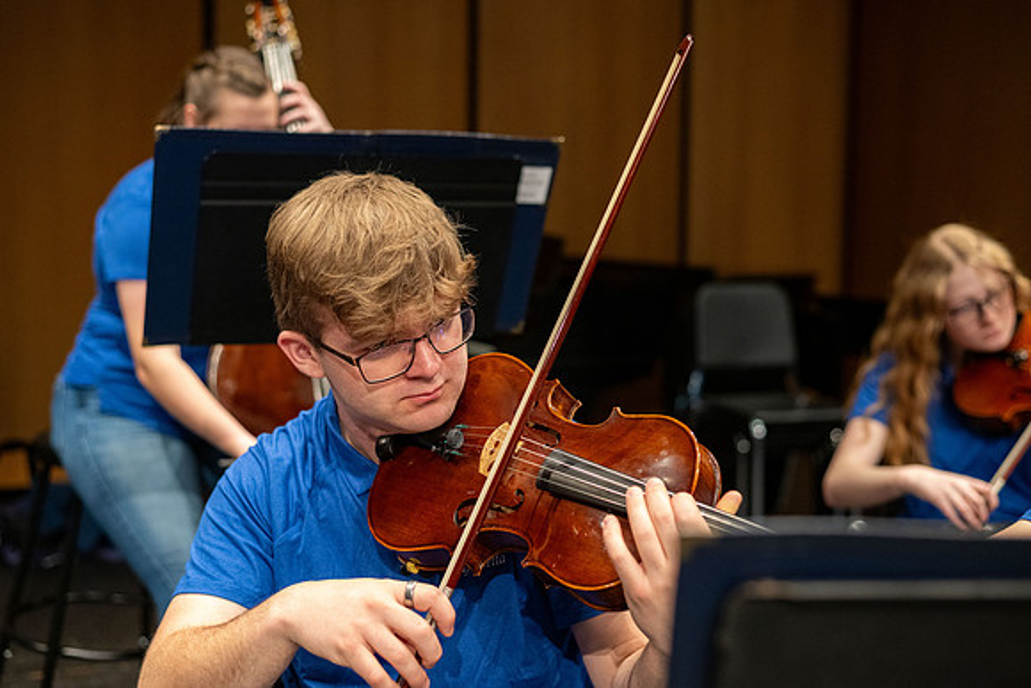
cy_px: 344
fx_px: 1432
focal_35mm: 50
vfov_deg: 27.0
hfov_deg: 39.6
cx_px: 516
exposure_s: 1/500
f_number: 2.8
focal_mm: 50
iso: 3200
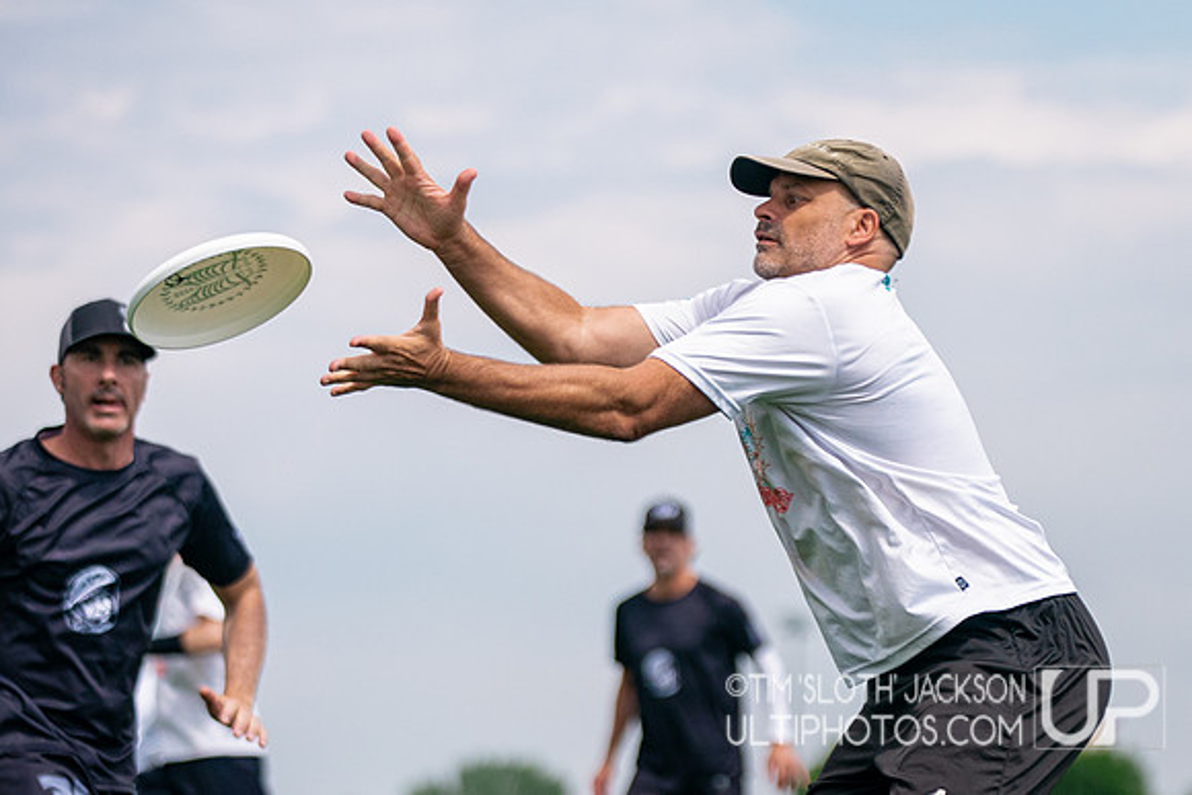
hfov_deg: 10.4
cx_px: 901
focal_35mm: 197
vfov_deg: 7.0
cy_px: 549
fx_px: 6513
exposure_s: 1/12800
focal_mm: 115
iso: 640
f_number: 2.8
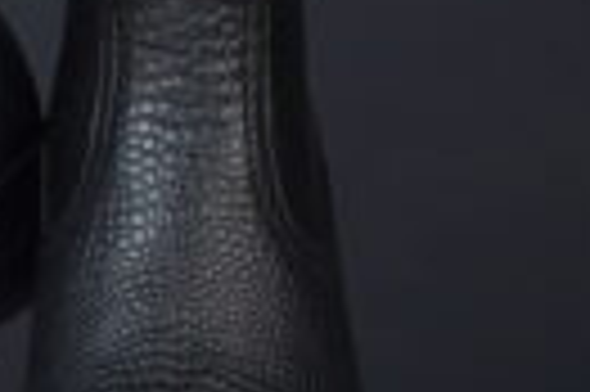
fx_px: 4487
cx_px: -122
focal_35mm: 274
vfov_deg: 5.0
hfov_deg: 7.5
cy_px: 77
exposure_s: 1/200
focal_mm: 59.9
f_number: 6.3
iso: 500
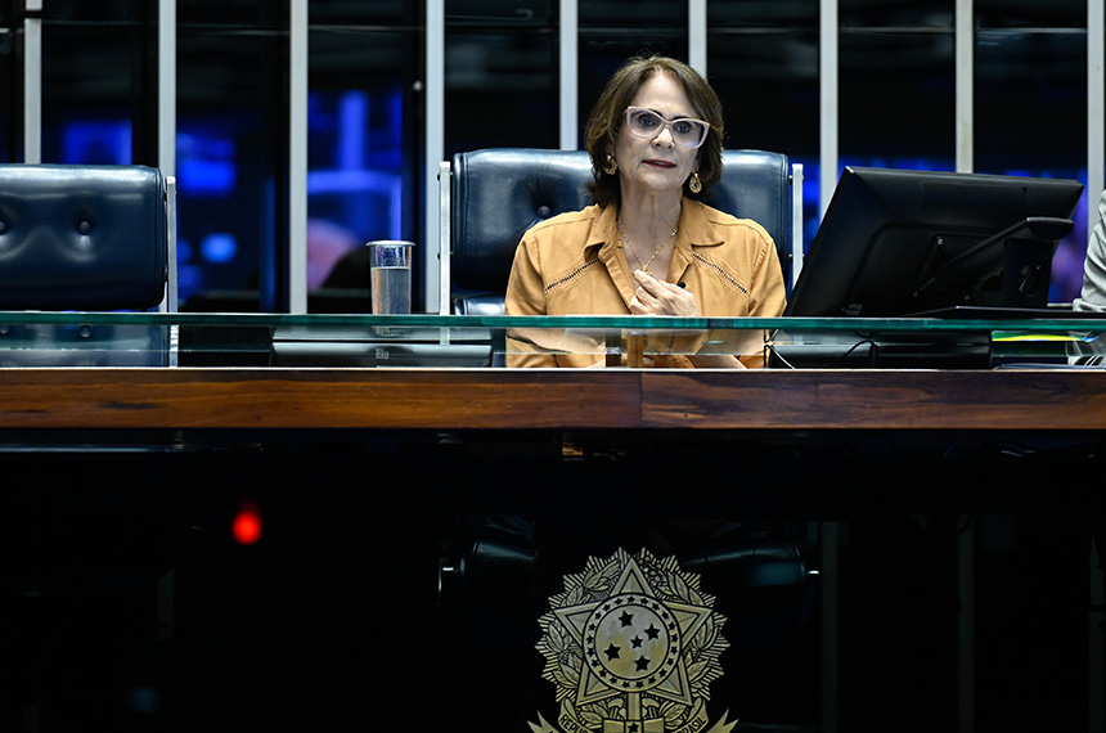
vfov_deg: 4.6
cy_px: 366
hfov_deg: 6.9
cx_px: 553
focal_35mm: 300
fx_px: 9199
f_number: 2.8
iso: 2500
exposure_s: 1/160
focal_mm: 200
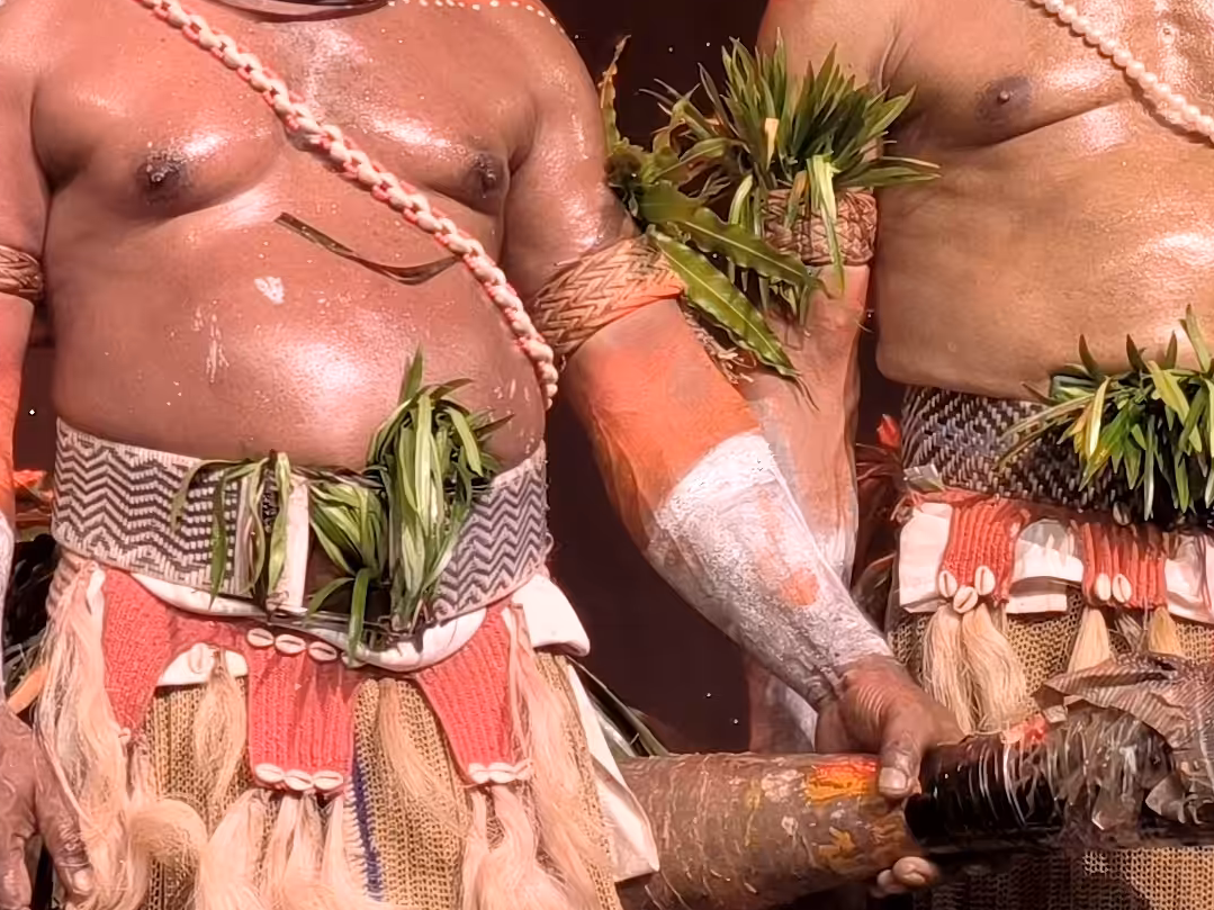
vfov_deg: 16.9
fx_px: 3051
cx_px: -116
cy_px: 245
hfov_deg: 21.4
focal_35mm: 87
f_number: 1.65
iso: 640
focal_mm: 6.14
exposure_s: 1/50
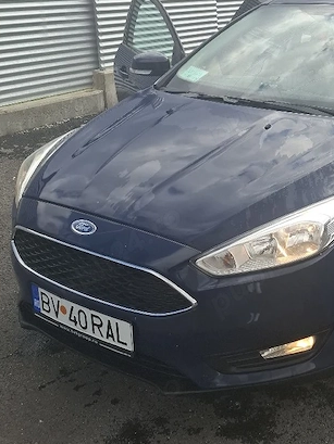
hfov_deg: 30.3
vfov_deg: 41.0
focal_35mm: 45
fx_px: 579
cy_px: 117
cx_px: 323
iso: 50
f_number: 1.8
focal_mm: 5.54
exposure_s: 1/1111
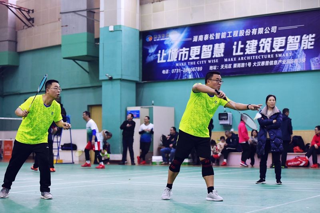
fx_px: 622
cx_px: 160
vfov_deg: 19.5
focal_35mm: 70
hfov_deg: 28.8
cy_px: 106
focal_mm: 70
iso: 2000
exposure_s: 1/400
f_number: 2.8
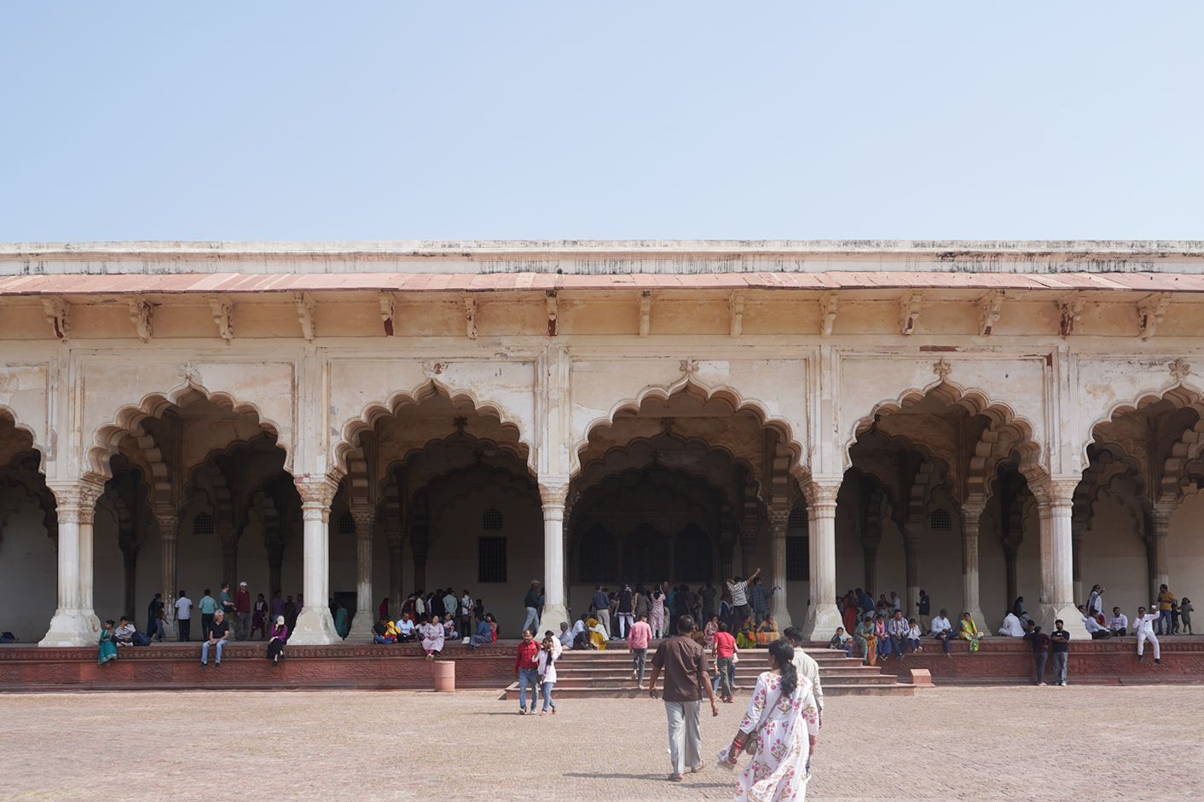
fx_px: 1137
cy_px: 565
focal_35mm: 34
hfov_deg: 55.8
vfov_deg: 38.2
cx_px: 600
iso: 100
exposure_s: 1/100
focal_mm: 24
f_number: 13
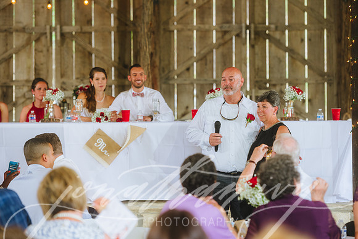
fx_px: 1392
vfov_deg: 9.8
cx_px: 179
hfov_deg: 14.7
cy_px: 120
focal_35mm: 140
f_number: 2.8
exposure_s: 1/100
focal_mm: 140
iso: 500
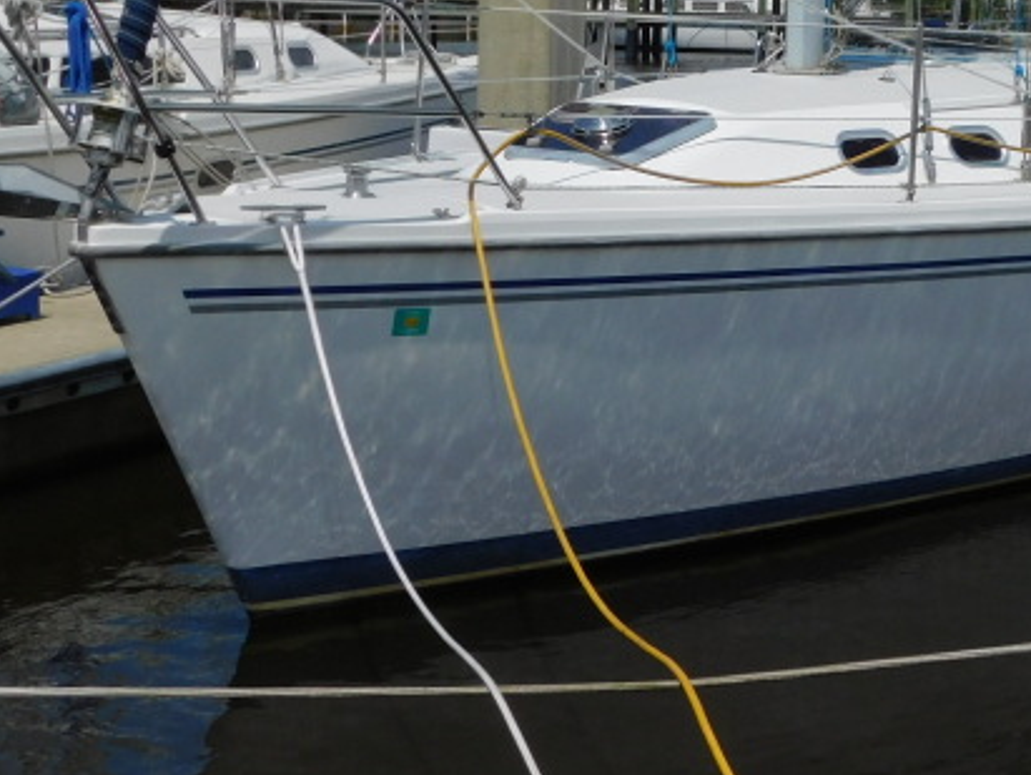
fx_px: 2087
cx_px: 720
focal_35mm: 70
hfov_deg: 27.5
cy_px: 148
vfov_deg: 20.8
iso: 125
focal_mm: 6.3
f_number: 7
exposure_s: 1/800
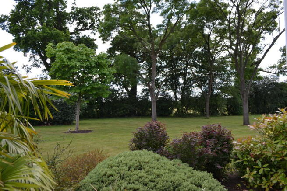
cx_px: 144
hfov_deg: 67.4
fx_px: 215
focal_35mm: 27
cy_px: 96
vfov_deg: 48.0
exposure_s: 1/125
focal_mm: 18
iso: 100
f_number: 5.6
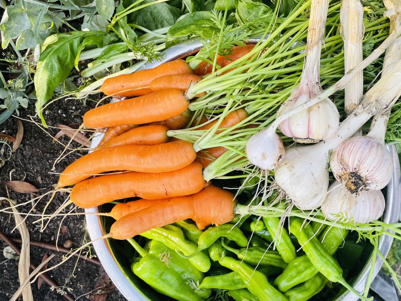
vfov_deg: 41.7
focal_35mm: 34
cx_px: 234
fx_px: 394
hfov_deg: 53.7
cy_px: 169
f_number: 1.6
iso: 32
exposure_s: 1/344
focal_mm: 4.2
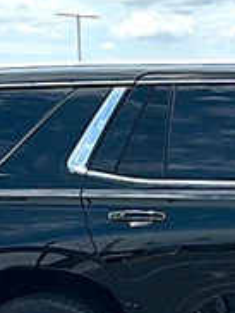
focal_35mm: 96
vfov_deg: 20.2
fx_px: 867
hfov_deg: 14.4
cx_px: 350
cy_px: 254
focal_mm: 6.86
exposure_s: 1/5291
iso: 80
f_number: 1.78
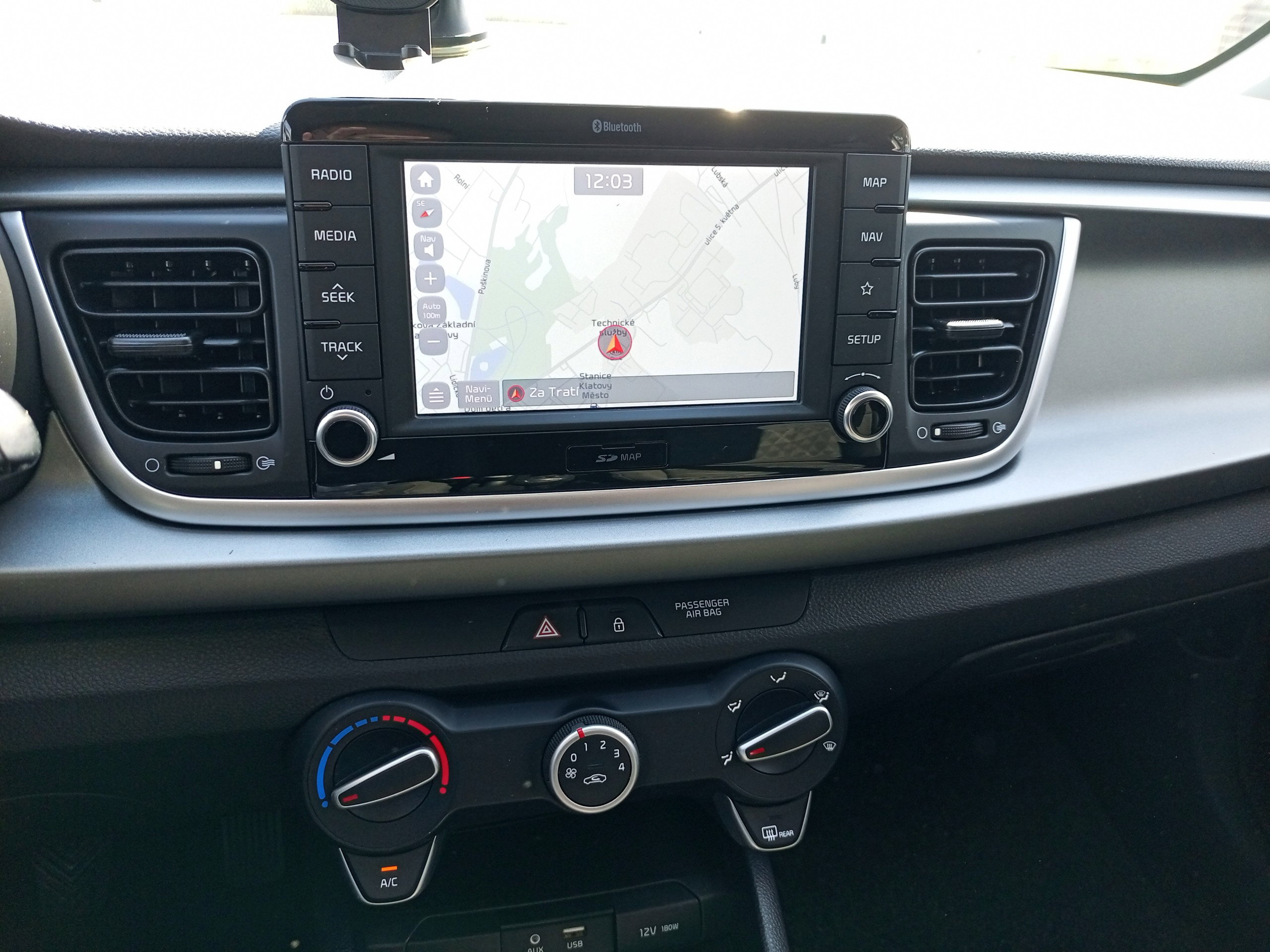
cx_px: 635
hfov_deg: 69.4
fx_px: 917
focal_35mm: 25
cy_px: 476
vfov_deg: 54.9
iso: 188
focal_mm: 4.69
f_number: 1.79
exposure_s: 1/100
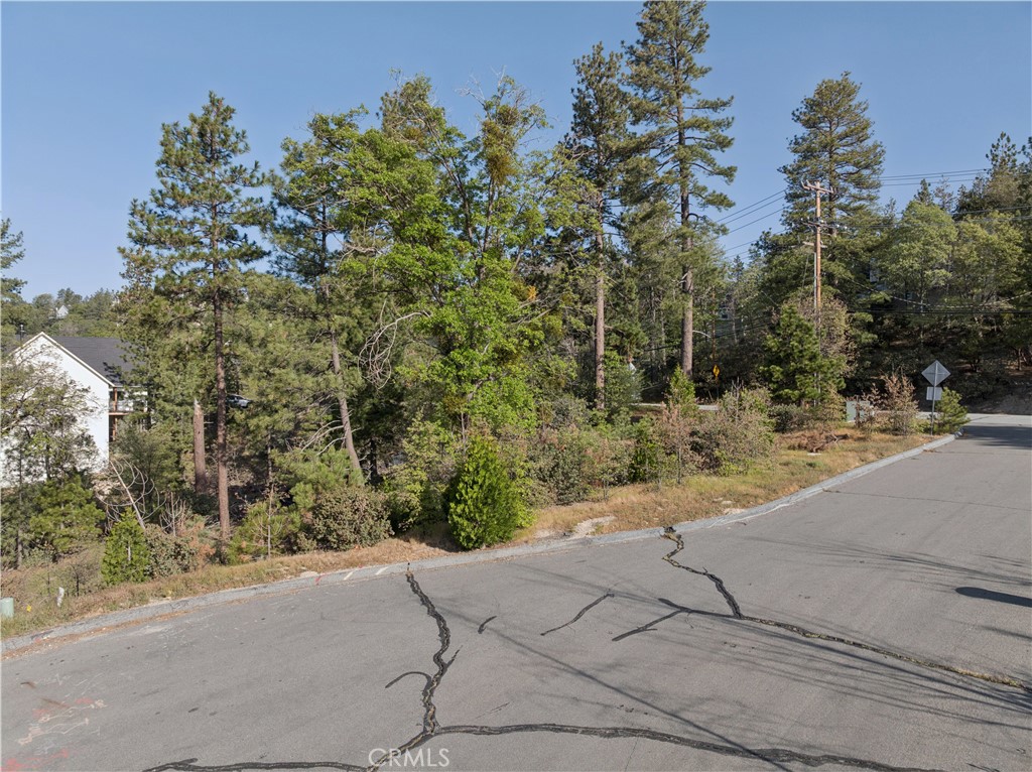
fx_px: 715
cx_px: 516
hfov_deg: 71.6
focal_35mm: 24
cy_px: 386
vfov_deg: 56.7
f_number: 2.8
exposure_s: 1/30
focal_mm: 12.29
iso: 100
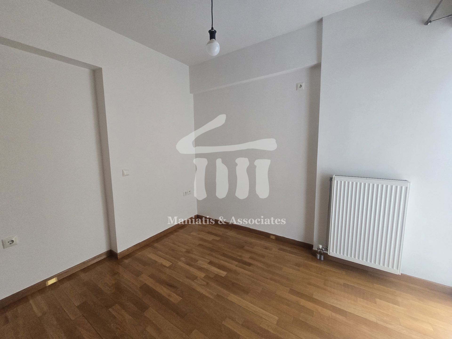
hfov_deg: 106.2
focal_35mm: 13
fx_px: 170
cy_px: 170
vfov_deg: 89.9
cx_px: 226
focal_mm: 2.2
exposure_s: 1/100
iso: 200
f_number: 2.2
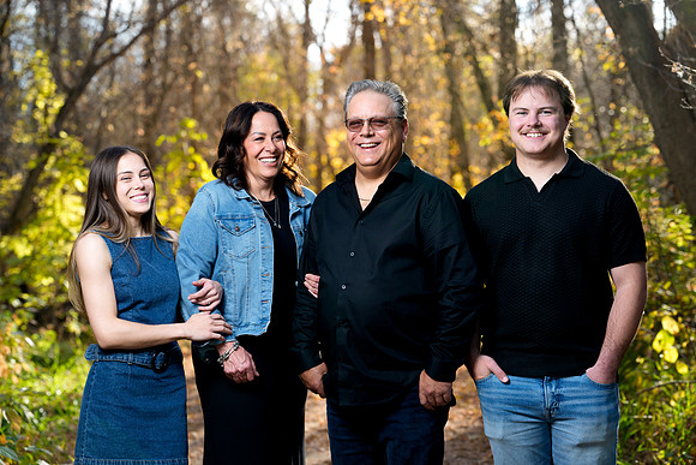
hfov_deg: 26.6
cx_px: 348
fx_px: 1470
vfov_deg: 18.0
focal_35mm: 76
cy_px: 232
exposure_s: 1/160
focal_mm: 76
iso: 400
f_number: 3.5
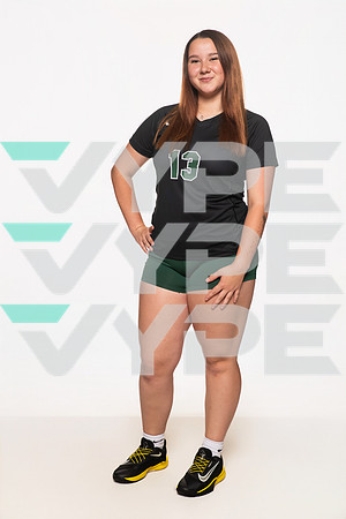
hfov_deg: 23.4
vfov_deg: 34.5
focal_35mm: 58
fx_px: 836
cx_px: 173
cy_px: 260
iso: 800
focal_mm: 58
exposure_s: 1/320
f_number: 7.1
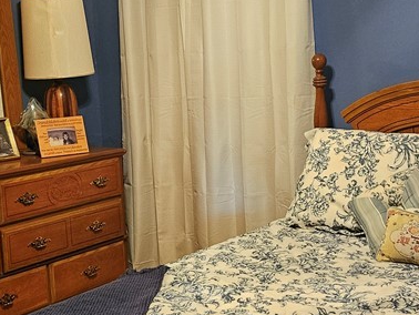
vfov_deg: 22.6
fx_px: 787
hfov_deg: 29.8
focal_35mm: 65
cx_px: 212
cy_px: 154
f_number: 1.8
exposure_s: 1/40
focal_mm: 5
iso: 500
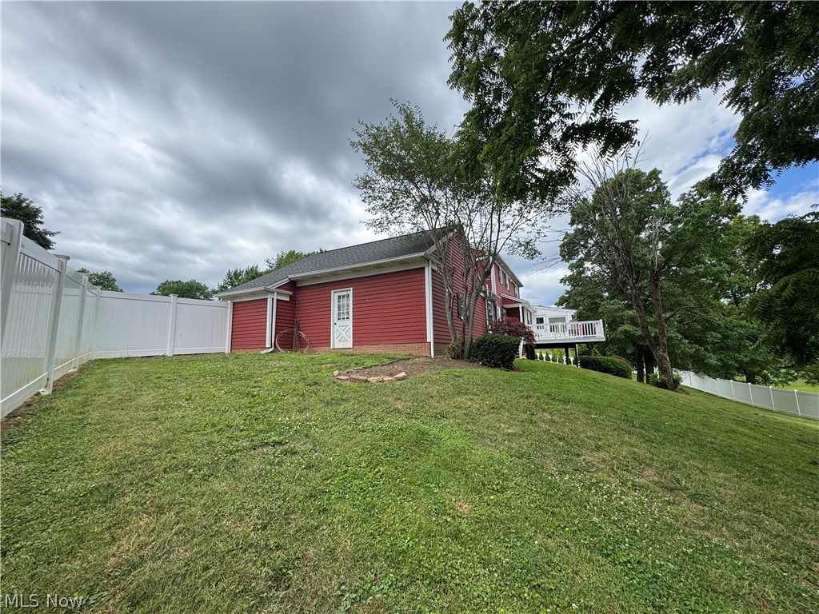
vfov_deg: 85.7
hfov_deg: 102.1
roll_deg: +0.5
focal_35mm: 14
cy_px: 307
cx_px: 410
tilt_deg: +7.0
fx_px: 331
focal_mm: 2.22
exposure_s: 1/812
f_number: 2.2
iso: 50
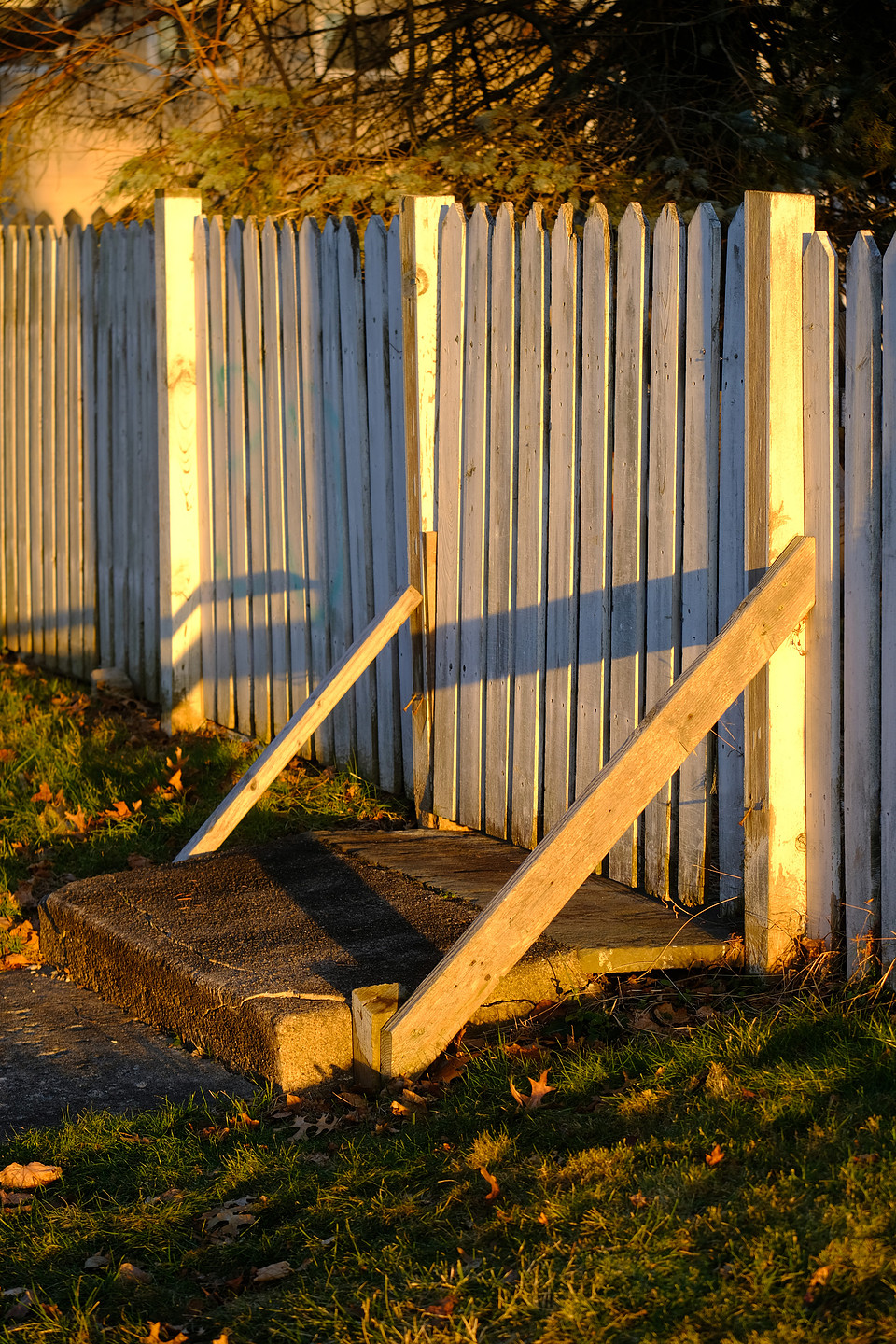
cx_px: 448
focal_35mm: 83
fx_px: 3098
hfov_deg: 16.5
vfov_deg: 24.5
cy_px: 672
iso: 200
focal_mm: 55
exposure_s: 1/150
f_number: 4.5
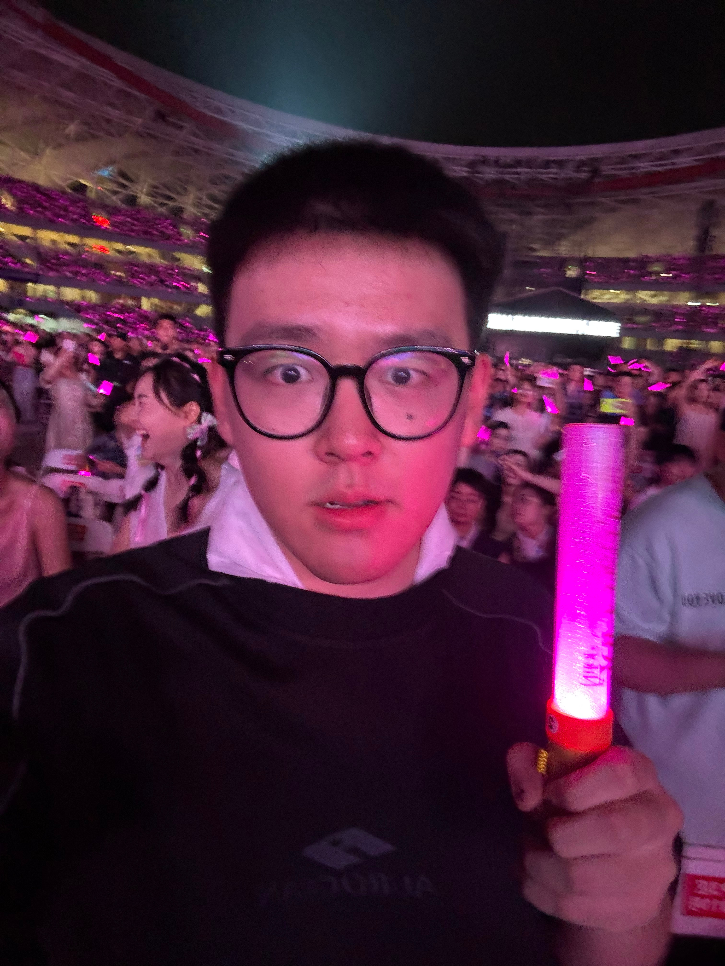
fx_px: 642
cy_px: 483
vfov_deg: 73.9
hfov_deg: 58.9
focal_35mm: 23
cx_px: 362
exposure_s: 1/19
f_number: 1.9
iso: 640
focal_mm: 2.69
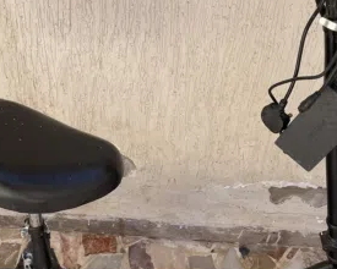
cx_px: 175
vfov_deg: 25.8
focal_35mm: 59
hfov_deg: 32.0
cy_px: 121
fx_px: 588
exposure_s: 1/924
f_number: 1.6
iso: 32
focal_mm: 4.2
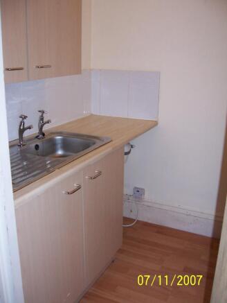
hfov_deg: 39.7
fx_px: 315
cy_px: 152
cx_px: 114
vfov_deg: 51.3
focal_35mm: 36
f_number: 3
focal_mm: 6
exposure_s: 1/60
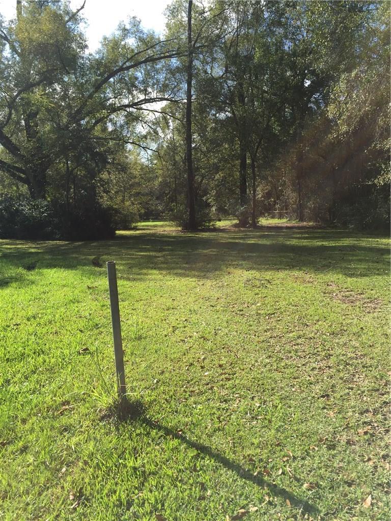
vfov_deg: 61.7
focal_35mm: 29
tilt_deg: -4.4
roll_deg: +1.9
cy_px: 260
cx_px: 196
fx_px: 437
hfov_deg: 48.2
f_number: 2.2
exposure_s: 1/1014
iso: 32
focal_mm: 4.15
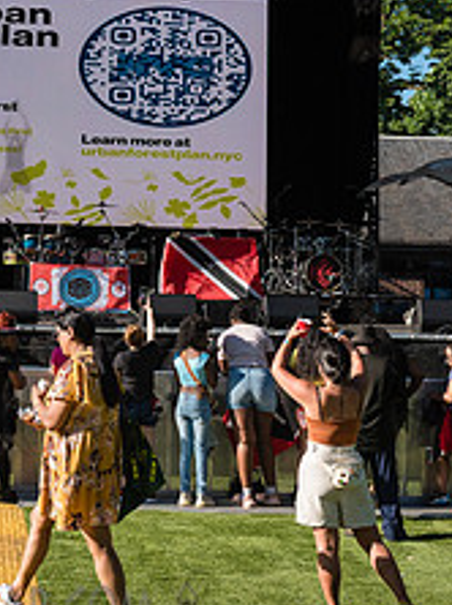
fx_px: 1361
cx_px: 14
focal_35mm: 78
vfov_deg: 24.7
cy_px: 146
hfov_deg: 18.4
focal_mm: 31
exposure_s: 1/1600
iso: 400
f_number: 4
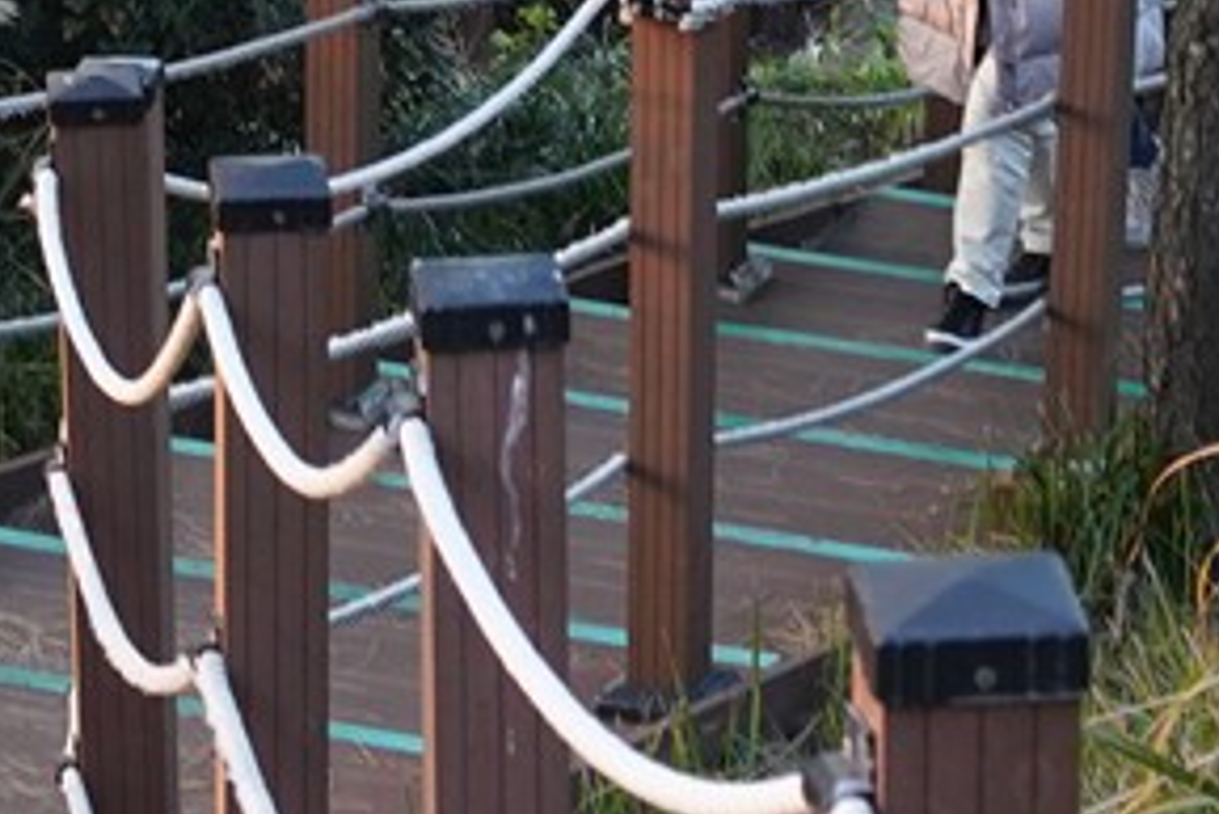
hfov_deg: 8.5
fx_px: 8198
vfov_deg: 5.6
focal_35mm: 242
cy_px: -675
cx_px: 401
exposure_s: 1/100
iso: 800
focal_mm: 35
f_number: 6.3
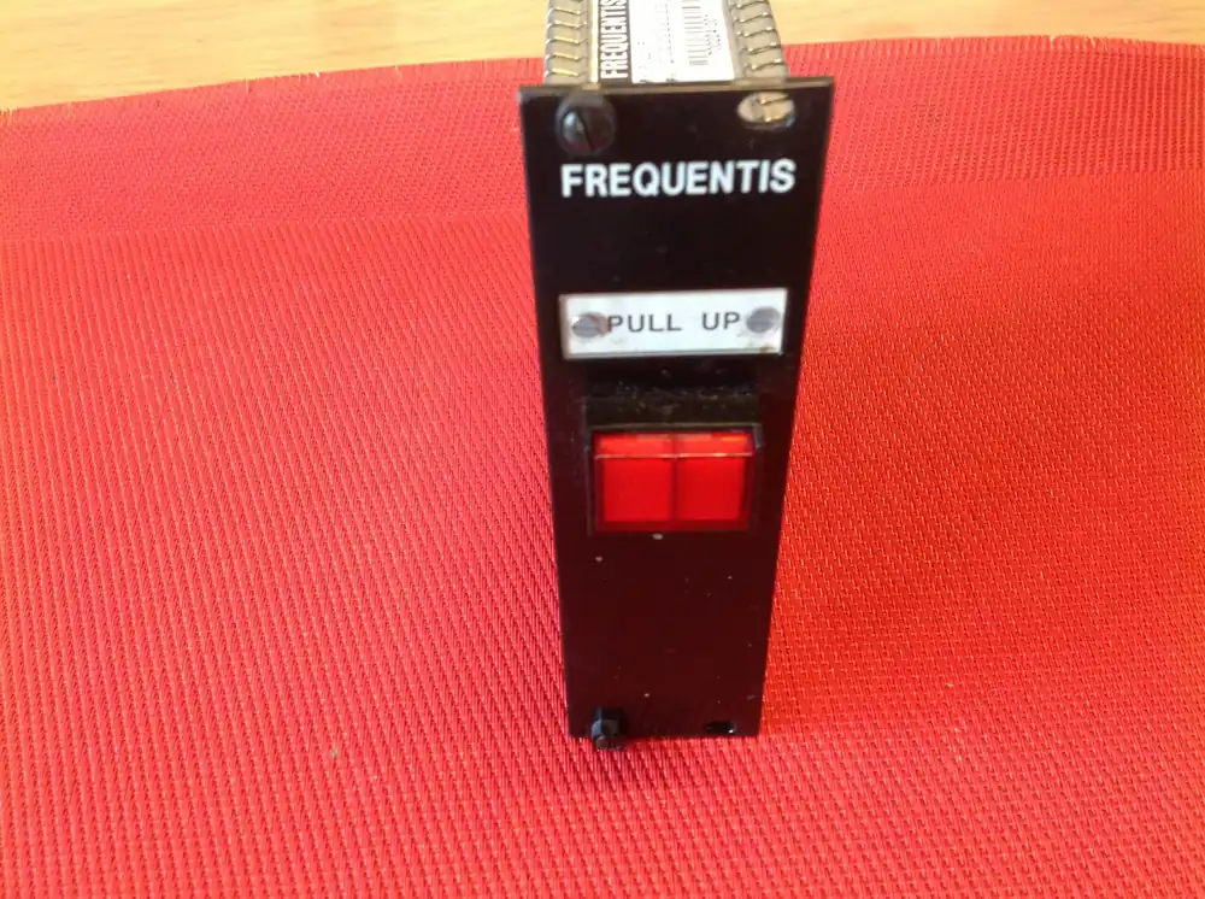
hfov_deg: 52.7
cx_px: 602
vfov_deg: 40.6
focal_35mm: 35
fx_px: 1216
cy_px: 450
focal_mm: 4.28
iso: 200
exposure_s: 1/15
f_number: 2.4
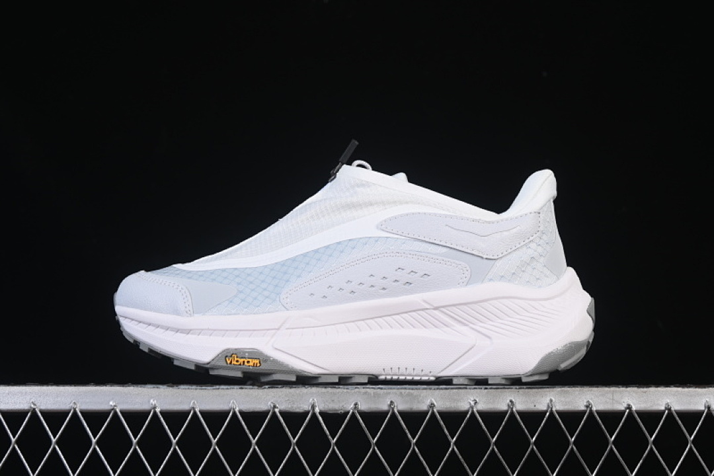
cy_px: 238
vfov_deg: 18.2
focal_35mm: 75
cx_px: 357
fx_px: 1487
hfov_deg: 27.0
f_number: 8
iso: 160
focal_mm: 50
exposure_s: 1/100
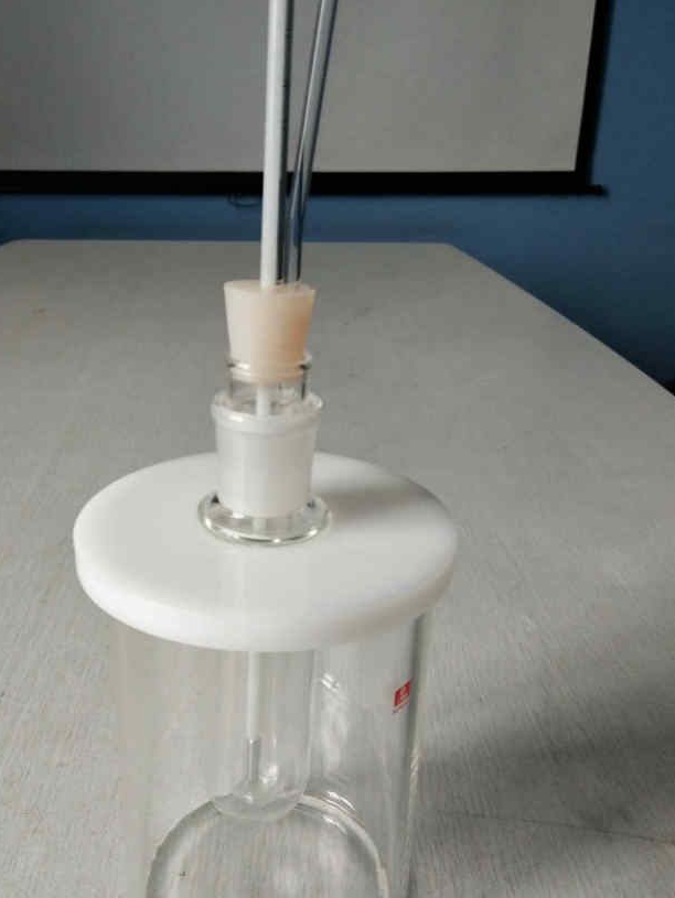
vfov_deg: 53.9
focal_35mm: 34
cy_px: 480
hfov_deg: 41.6
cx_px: 268
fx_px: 883
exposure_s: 1/50
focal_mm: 3.88
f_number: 2
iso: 200
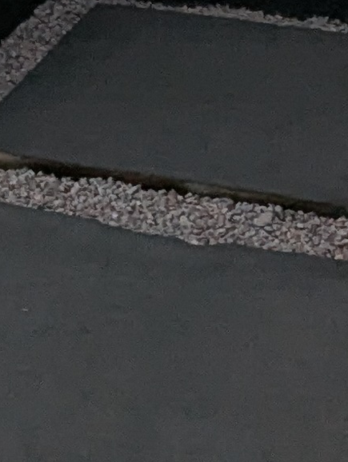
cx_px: 22
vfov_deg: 15.5
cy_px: -309
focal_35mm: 113
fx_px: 1511
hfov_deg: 13.0
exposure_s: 1/67.6
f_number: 2.2
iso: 81
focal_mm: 2.35
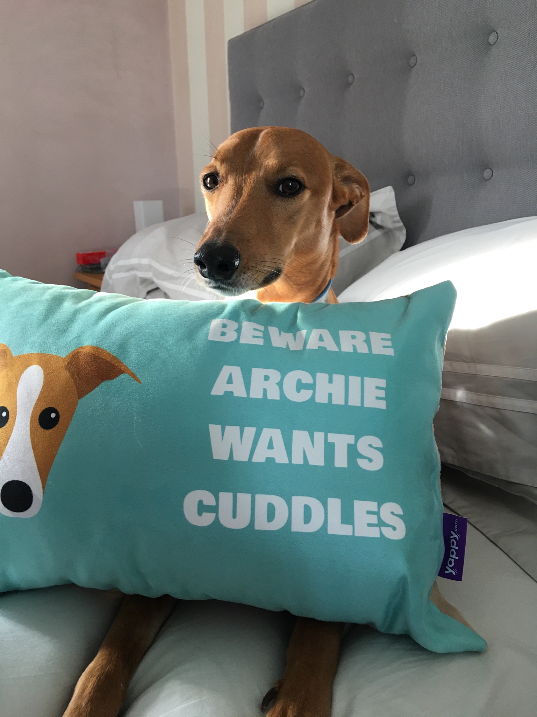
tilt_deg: -14.6
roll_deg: +2.2
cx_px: 268
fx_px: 600
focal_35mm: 29
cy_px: 358
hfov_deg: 48.2
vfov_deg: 61.7
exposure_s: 1/33
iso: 40
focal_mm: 4.15
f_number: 2.2
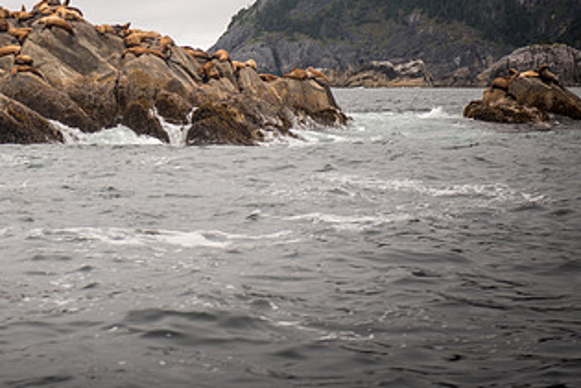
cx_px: 117
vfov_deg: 10.2
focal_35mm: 134
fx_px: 2162
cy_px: 44
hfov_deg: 15.2
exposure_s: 1/800
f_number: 2.8
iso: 100
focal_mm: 70
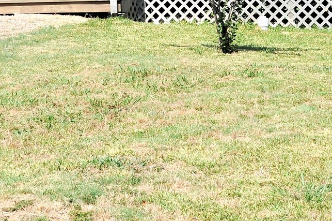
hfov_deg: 15.5
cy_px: -70
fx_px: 1216
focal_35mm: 132
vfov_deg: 10.1
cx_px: 188
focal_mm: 26
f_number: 10
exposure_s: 1/400
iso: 200
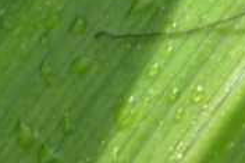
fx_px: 13387
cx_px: 465
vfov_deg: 0.7
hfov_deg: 1.0
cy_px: -82
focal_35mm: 1969
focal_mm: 240
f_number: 8
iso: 100
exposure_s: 1/125
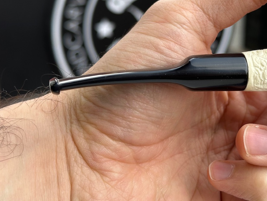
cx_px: 202
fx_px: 571
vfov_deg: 19.8
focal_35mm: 74
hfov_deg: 26.0
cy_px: 55
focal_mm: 6.86
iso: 64
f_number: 1.78
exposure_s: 1/419
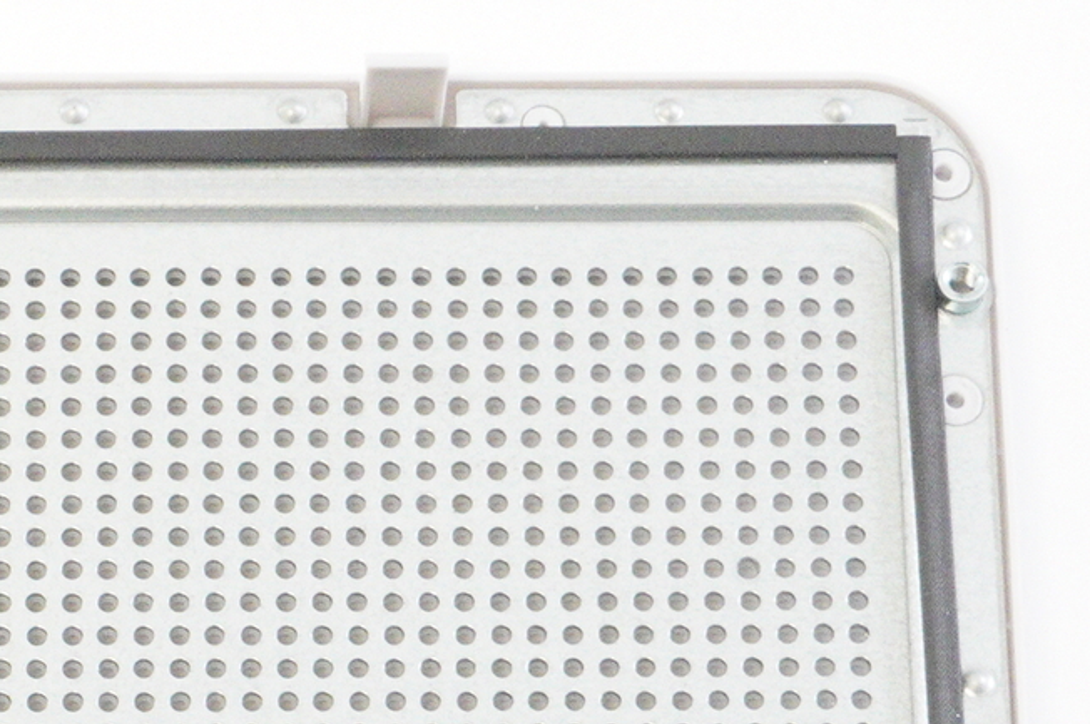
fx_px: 6439
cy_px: 1035
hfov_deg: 9.6
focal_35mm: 213
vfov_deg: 6.4
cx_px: -72
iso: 4000
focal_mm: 37
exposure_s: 1/100
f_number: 5.6
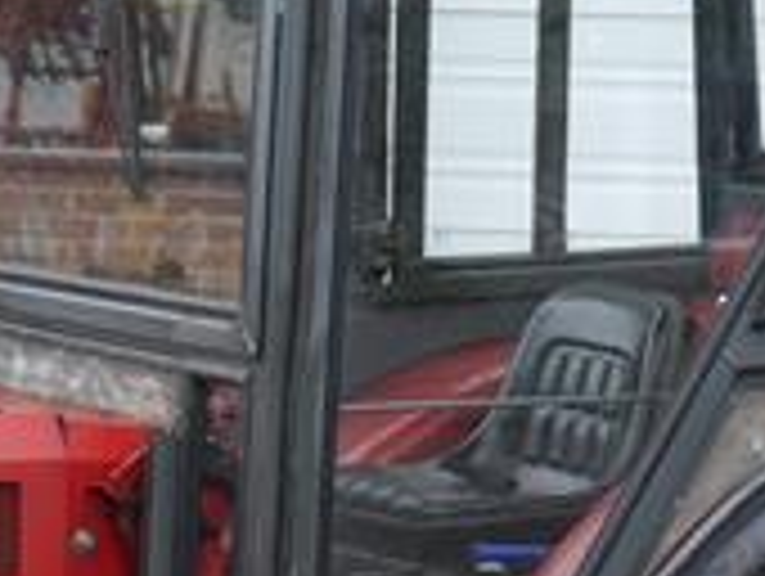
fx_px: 3829
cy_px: 590
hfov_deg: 11.4
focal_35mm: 173
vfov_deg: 8.6
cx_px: 169
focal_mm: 23
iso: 160
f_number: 4.5
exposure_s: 1/100
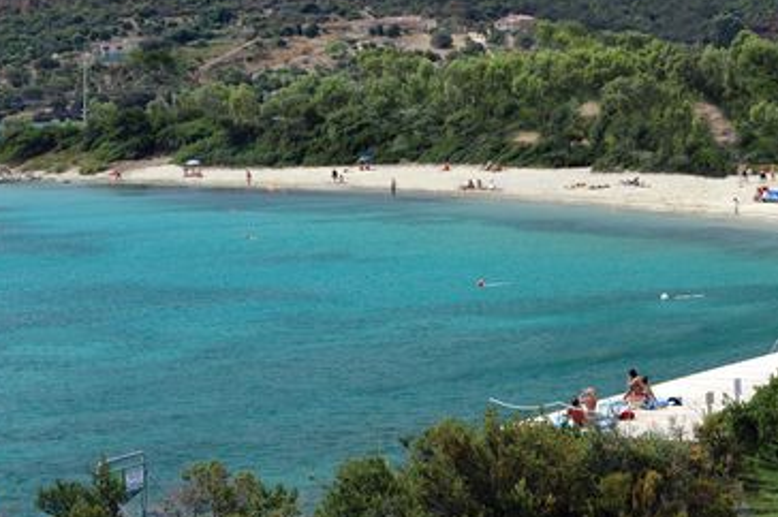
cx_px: 456
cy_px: 242
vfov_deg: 12.2
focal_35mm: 112
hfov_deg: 18.3
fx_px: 2418
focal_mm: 56
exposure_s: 1/200
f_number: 7.1
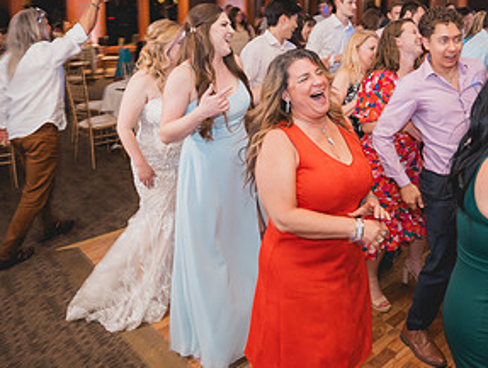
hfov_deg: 52.8
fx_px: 466
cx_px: 367
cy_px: 59
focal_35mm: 33
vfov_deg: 40.7
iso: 1000
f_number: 2.8
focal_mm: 17
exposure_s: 1/20
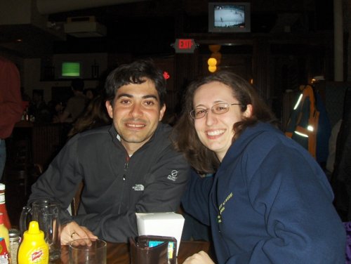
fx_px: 416
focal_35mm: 41
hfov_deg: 45.7
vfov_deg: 35.2
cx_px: 176
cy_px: 132
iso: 100
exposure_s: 1/60
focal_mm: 6.5
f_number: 3.5
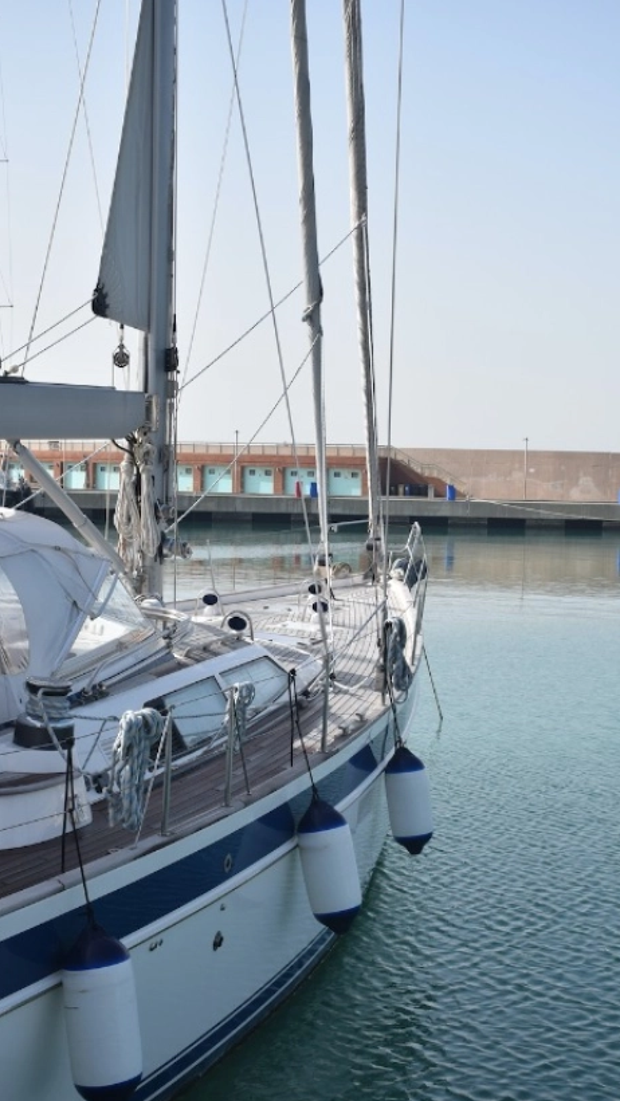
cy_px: 550
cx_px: 313
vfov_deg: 34.9
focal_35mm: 60
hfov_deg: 20.1
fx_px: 1753
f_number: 10
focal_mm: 38
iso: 200
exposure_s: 1/400
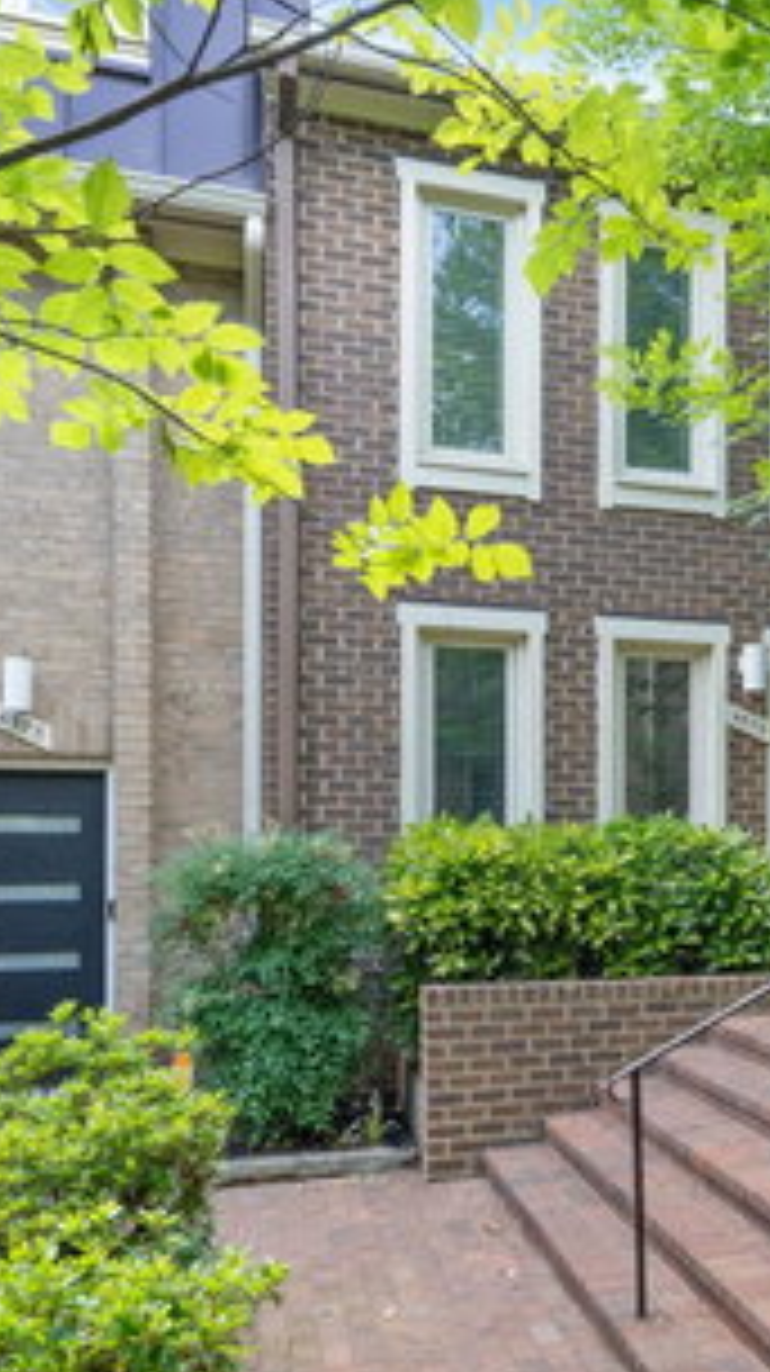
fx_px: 1201
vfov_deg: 59.5
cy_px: 715
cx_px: 693
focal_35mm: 33
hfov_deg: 33.7
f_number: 8
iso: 200
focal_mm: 20
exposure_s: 1/50
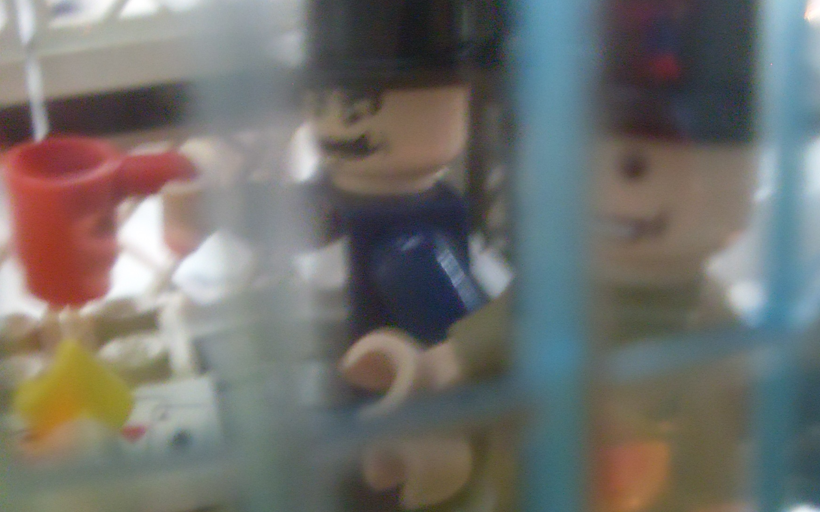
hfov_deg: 35.1
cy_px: 124
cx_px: 449
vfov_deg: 22.1
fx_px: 1296
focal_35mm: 58
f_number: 2.8
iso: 200
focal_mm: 6.3
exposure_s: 1/3
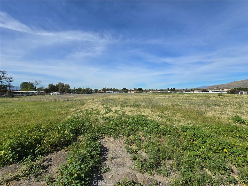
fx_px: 93
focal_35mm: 13
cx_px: 124
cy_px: 93
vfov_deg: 89.9
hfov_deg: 106.2
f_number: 2.2
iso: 50
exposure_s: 1/3840
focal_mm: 2.2
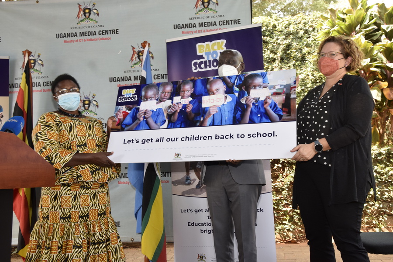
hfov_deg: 49.6
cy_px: 131
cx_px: 196
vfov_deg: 34.2
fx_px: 426
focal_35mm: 39
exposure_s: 1/200
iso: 800
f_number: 8
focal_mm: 26
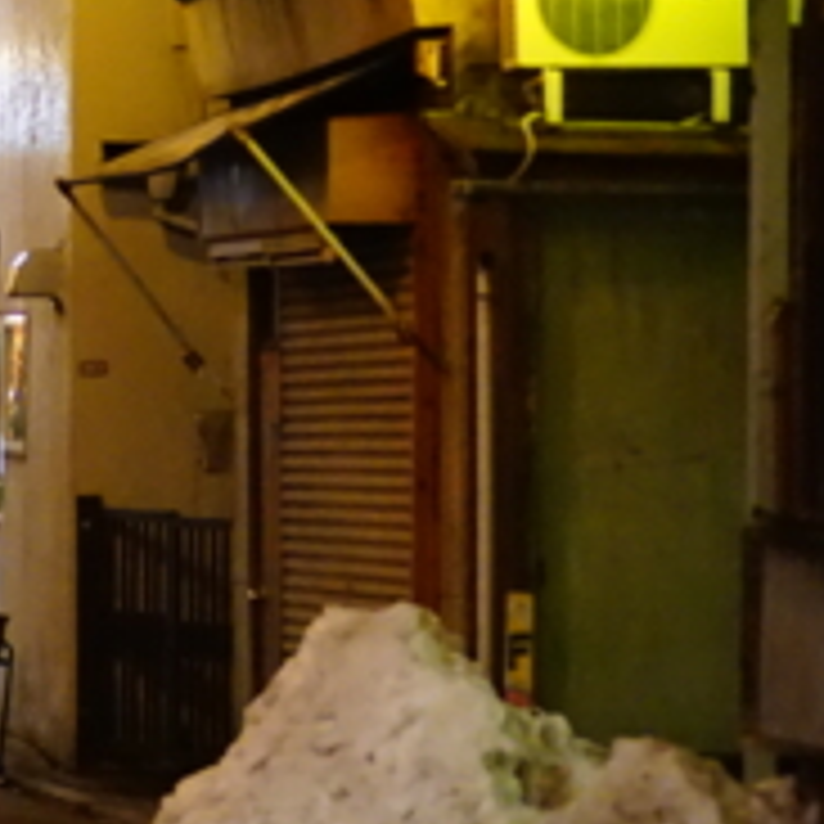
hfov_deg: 5.8
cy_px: 169
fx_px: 7999
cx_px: -410
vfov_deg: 5.9
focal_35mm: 297
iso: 10000
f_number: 2.8
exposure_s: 1/125
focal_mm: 100
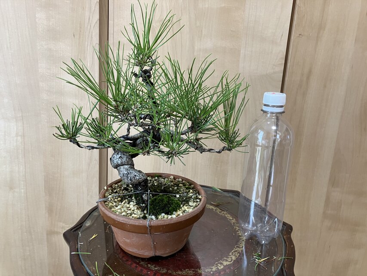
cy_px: 138
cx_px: 184
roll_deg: -3.2
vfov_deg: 49.8
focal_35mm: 28
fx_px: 297
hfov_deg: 63.4
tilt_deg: -13.1
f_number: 1.8
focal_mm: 3.99
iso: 80
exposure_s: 1/62
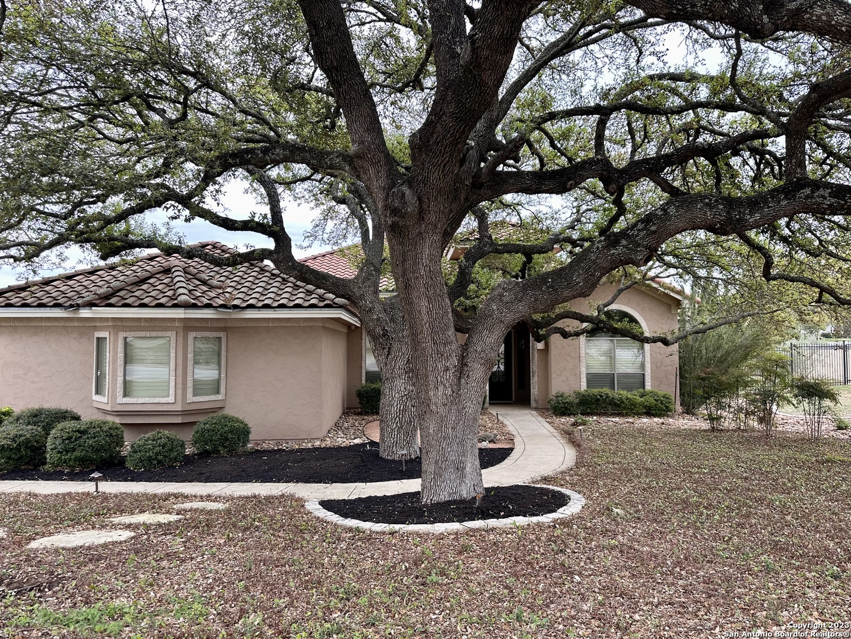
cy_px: 320
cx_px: 426
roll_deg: -0.1
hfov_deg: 71.6
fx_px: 590
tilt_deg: +1.7
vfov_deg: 56.8
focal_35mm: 24
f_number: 1.78
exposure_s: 1/285
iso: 80
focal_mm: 6.86
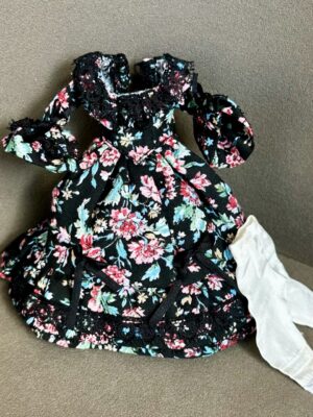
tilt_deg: -27.5
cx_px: 156
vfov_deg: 71.6
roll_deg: -5.3
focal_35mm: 24
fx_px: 289
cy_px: 208
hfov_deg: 56.8
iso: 64
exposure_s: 1/224
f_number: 1.78
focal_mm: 6.86
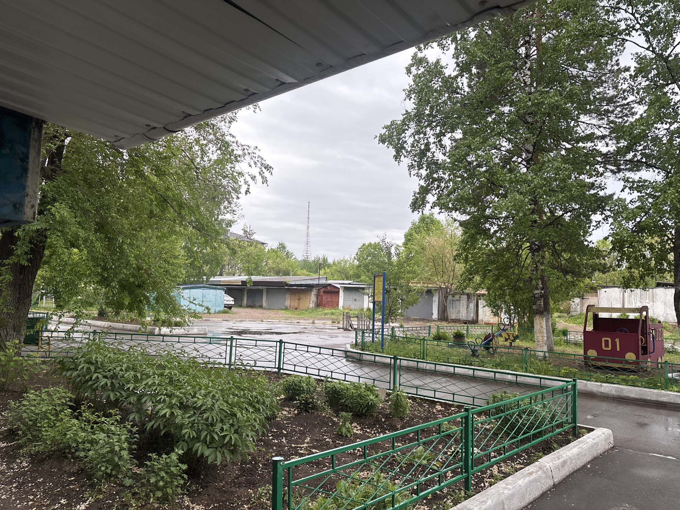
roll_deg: -2.0
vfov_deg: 53.1
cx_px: 340
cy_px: 255
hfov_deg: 67.3
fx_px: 511
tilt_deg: +4.3
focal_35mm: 26
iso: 40
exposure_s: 1/205
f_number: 1.6
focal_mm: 5.96
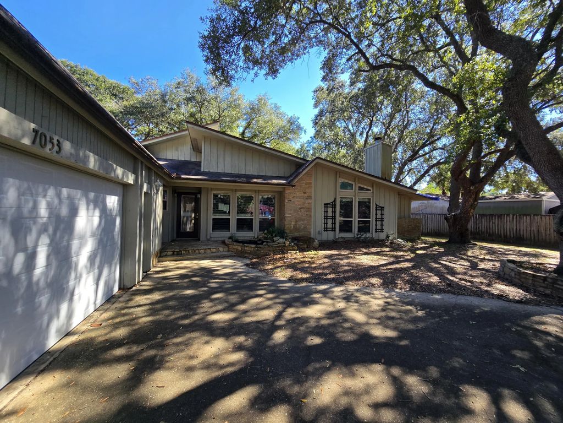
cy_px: 212
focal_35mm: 13
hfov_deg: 106.2
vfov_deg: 89.9
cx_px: 282
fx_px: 211
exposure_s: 1/525
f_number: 2.2
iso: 50
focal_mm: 2.2
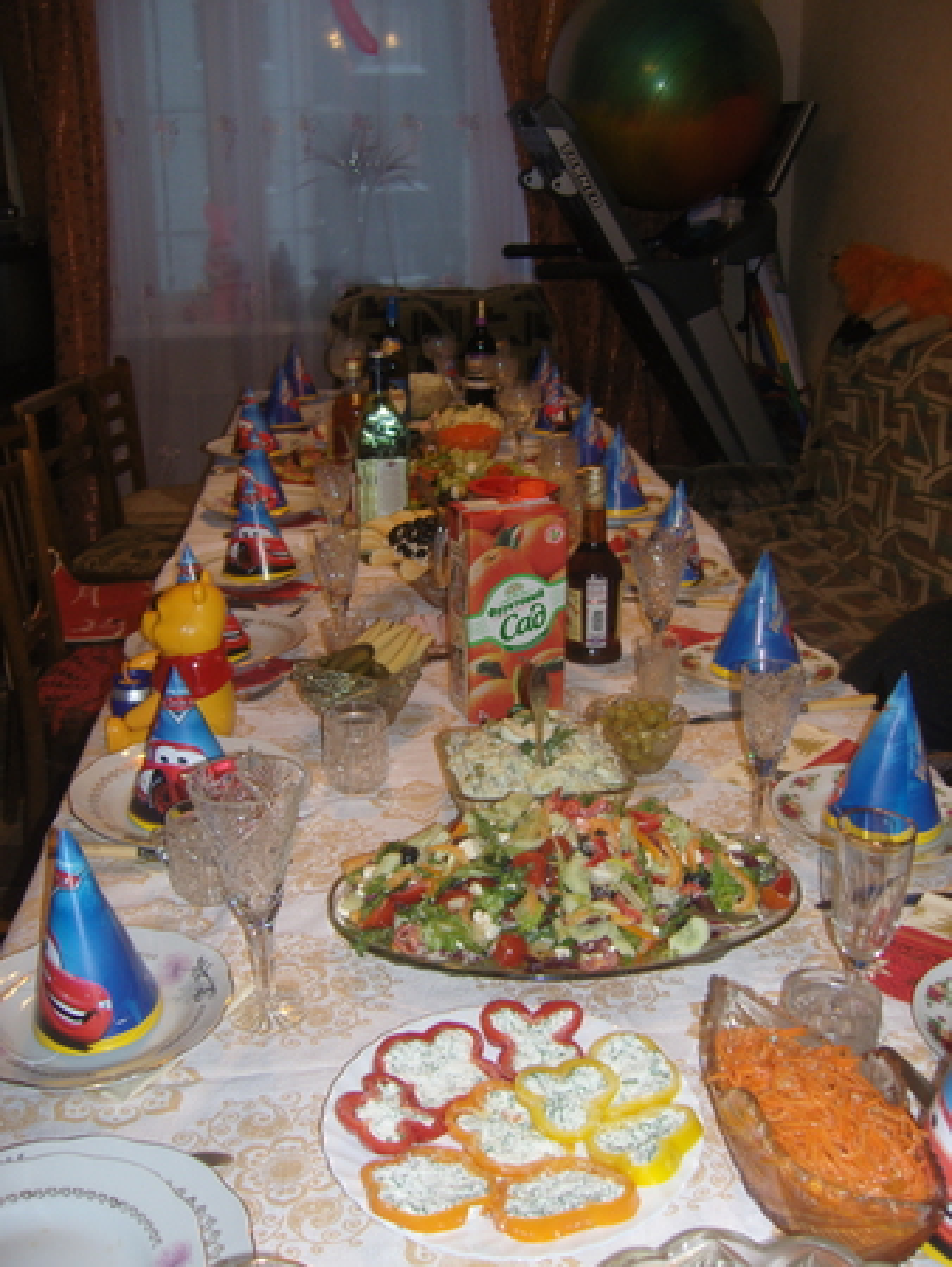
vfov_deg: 53.9
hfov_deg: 41.8
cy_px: 634
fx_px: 1246
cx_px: 476
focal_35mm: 34
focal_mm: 7.3
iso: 100
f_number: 2.8
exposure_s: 1/40
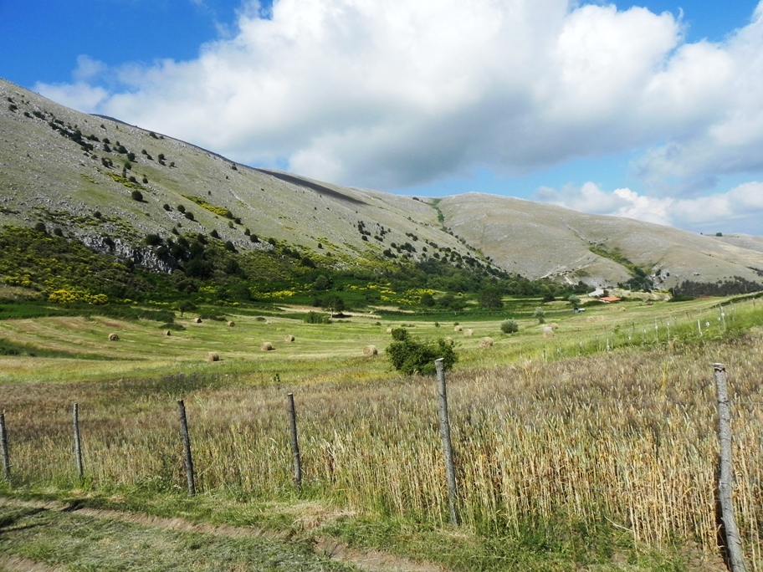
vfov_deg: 53.1
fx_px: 573
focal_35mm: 26
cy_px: 286
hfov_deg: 67.3
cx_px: 382
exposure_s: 1/480
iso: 160
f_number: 8
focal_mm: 4.6
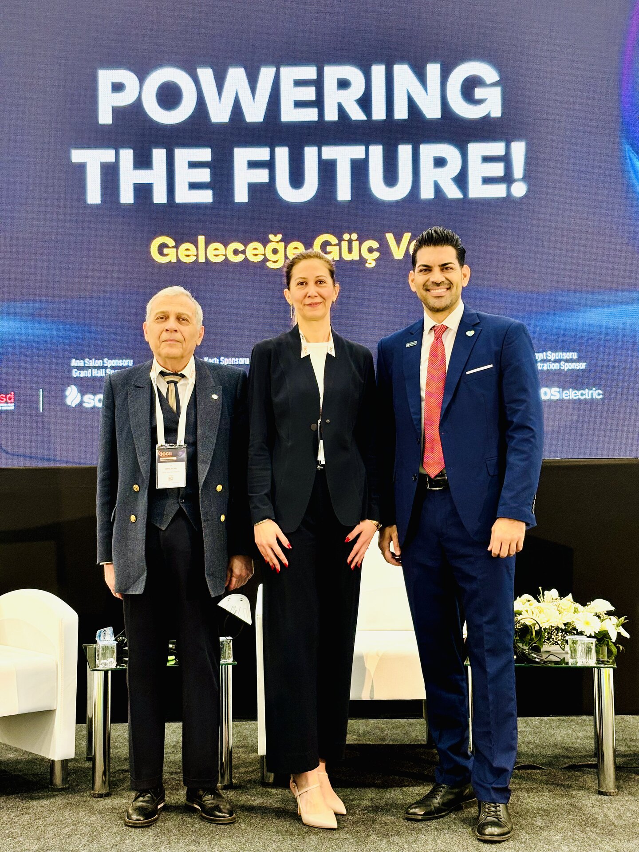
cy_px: 426
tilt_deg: +2.5
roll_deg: -0.3
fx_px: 1280
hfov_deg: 28.0
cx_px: 320
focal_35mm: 52
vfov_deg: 36.8
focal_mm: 5.96
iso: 125
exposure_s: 1/40
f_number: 1.6
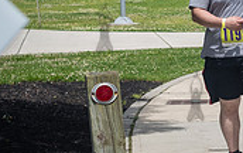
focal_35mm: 178
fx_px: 1180
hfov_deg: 11.1
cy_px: 37
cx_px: 410
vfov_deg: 7.4
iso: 200
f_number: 4
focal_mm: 35
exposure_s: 1/1600
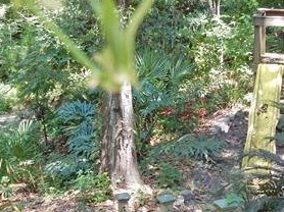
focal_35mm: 83
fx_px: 680
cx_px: 199
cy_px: 67
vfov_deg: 17.7
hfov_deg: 23.4
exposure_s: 1/100
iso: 400
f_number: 4
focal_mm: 6.4
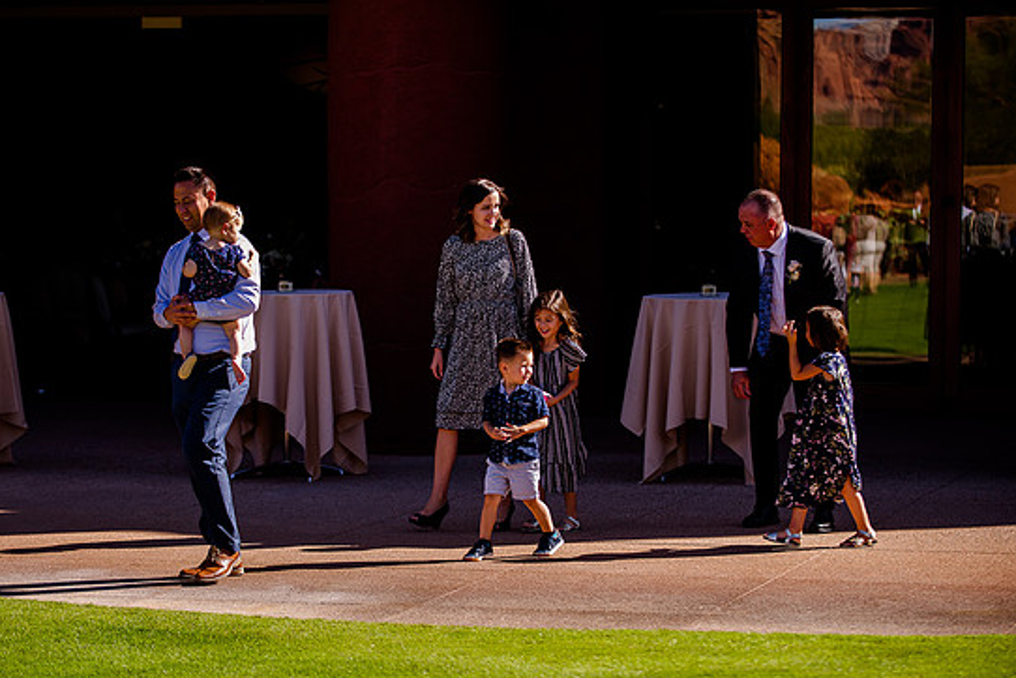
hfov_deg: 16.8
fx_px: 3445
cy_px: 378
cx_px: 436
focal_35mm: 122
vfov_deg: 11.2
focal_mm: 102
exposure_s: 1/800
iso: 200
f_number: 2.8
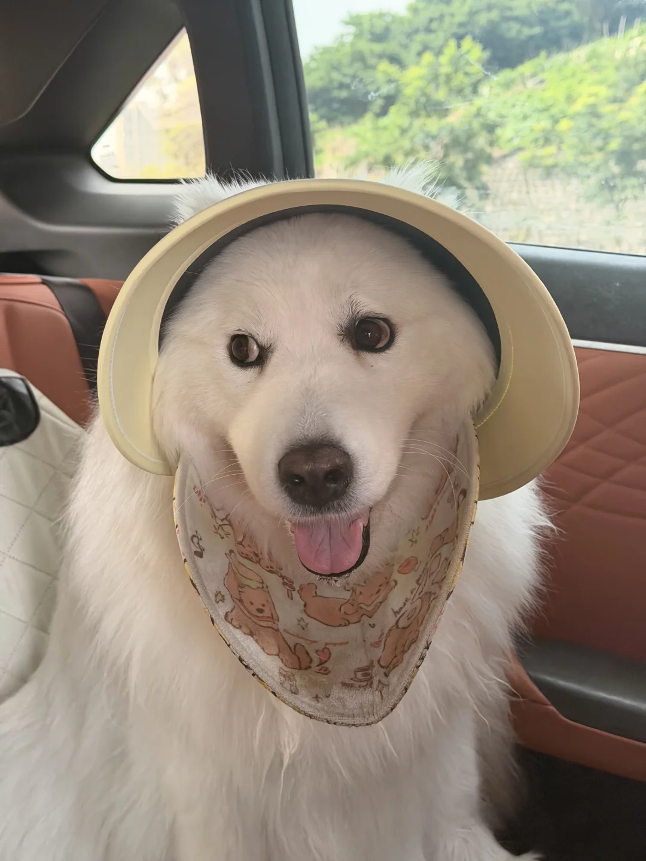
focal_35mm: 48
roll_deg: +1.4
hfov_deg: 30.3
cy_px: 430
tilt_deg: -8.3
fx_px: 1194
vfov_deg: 39.7
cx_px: 323
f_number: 1.78
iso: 160
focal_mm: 6.76
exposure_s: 1/60
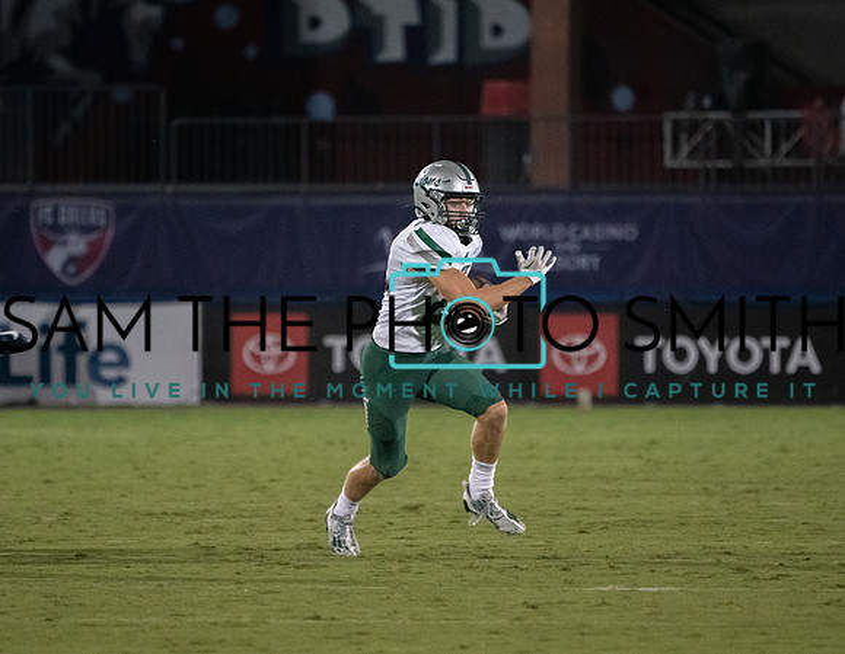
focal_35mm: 588
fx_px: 14515
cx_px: 407
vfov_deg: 2.6
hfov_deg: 3.3
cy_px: 368
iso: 12800
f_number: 5.6
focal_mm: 400
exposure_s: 1/1000
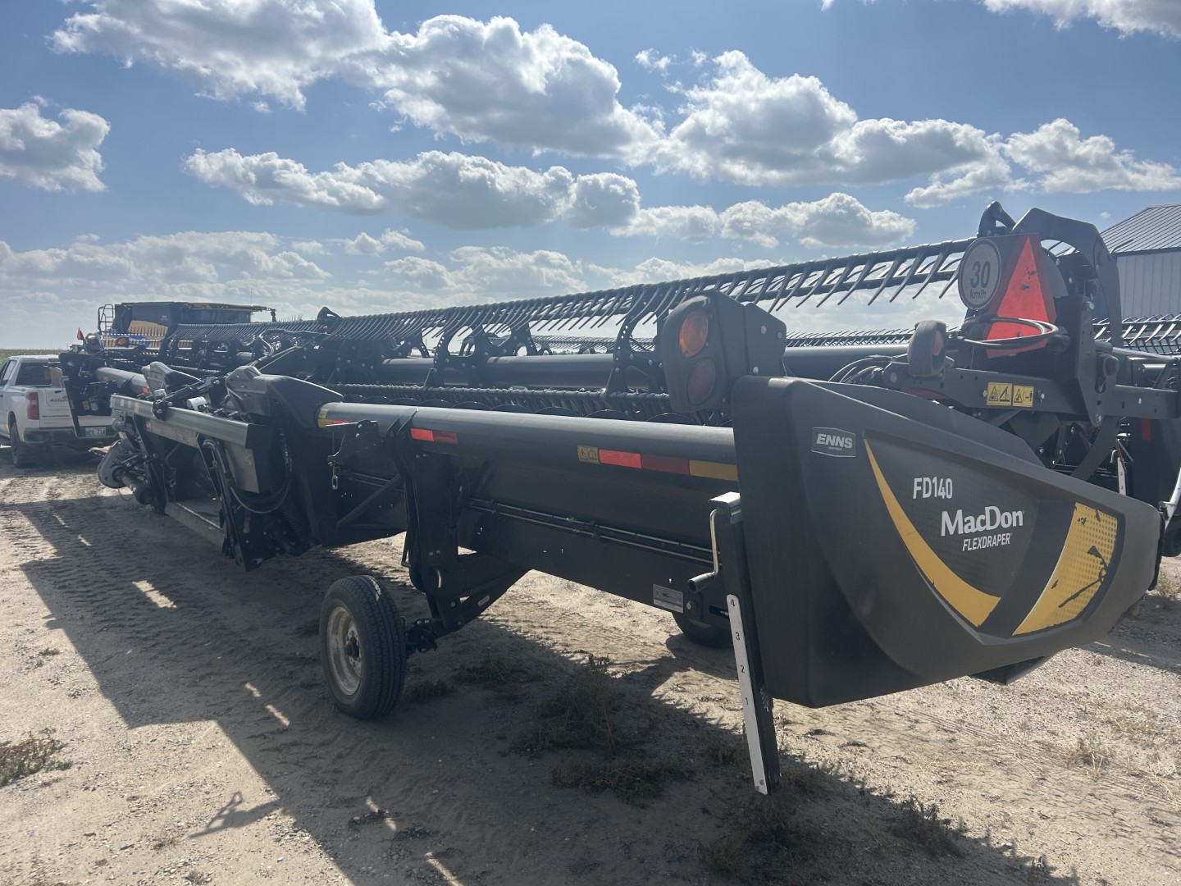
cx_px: 590
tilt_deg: -6.0
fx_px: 887
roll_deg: +0.9
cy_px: 443
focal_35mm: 26
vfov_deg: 53.1
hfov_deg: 67.3
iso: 50
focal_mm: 5.7
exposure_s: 1/7463
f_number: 1.5
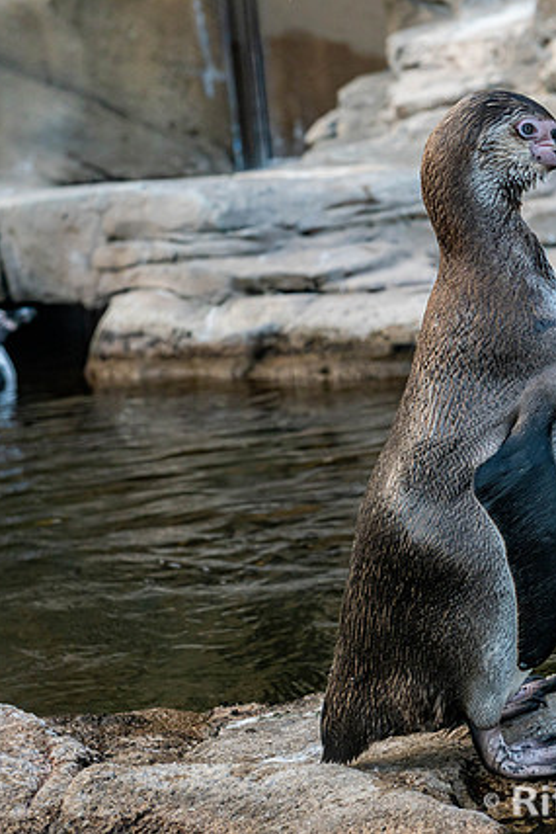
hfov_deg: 10.2
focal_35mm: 134
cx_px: 469
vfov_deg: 15.3
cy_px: 384
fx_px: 3102
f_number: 8
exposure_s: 1/160
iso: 900
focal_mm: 70
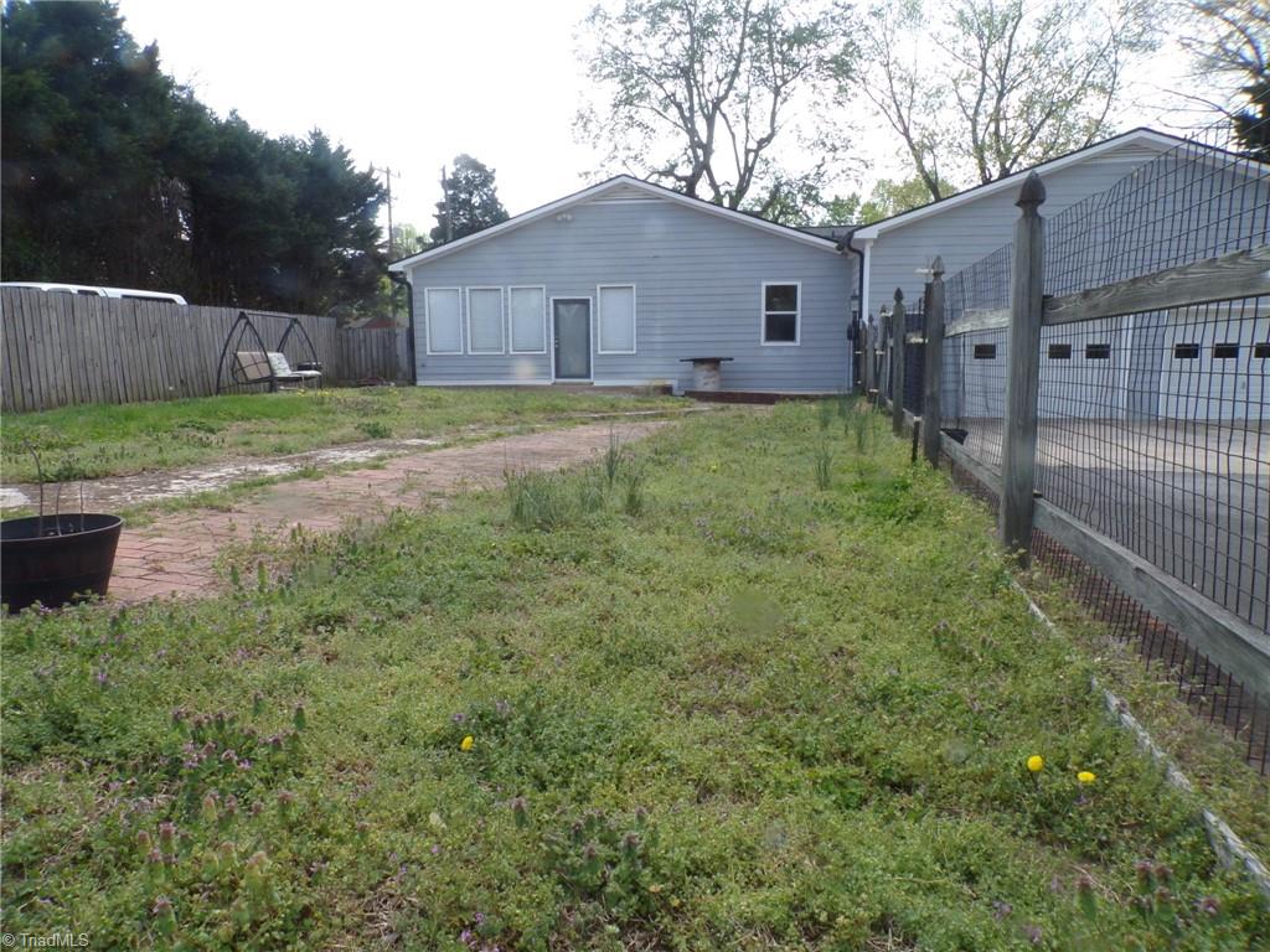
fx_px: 881
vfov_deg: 56.8
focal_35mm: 24
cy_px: 476
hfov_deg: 71.6
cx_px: 635
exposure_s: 1/60
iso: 80
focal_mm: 4.3
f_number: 8
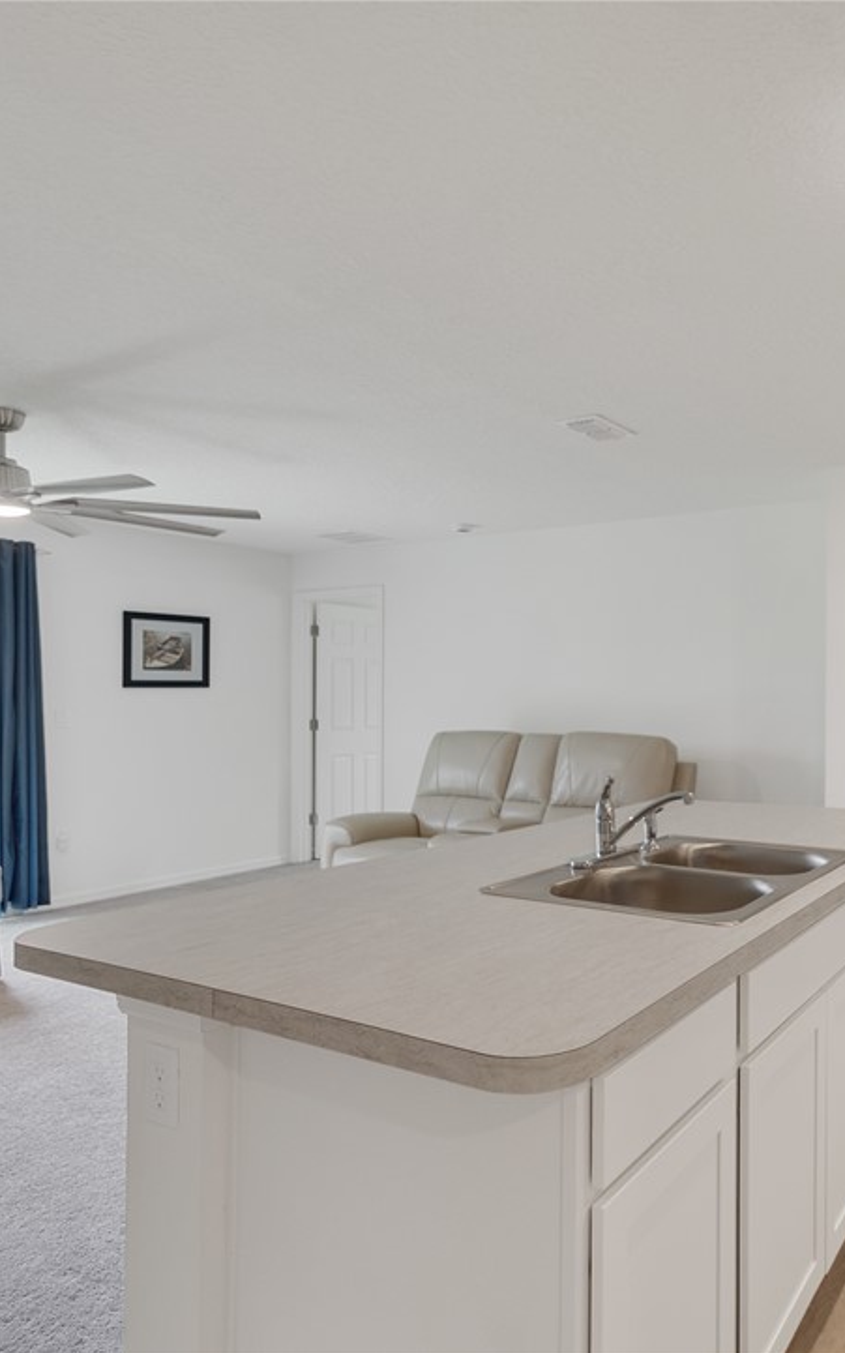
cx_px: 684
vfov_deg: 77.2
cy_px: 676
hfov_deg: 49.7
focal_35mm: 23
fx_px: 848
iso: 320
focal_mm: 10
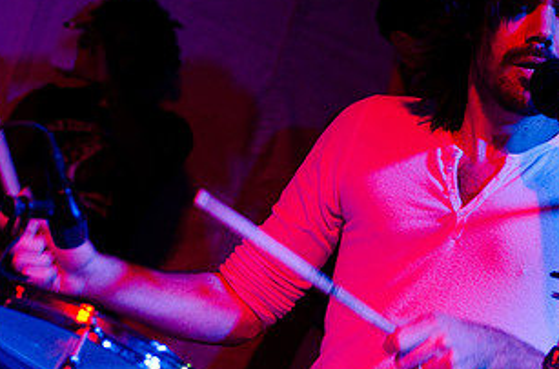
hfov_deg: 15.1
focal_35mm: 136
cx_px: 328
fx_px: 2106
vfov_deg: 10.0
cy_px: 264
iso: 1250
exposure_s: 1/160
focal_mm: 48
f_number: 2.8
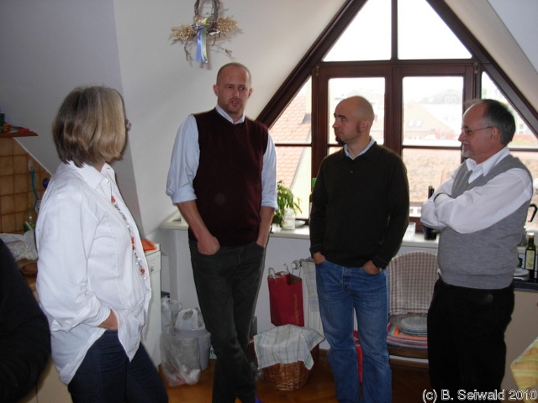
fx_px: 591
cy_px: 202
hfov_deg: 49.0
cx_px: 269
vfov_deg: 37.7
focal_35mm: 38
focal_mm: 6.3
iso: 89
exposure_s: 1/25.3
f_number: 2.9
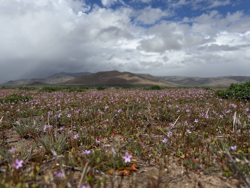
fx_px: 173
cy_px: 94
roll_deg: -0.5
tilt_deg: -2.1
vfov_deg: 56.8
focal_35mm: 24
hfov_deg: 71.6
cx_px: 125
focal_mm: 6.76
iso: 80
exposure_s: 1/10309
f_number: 1.78
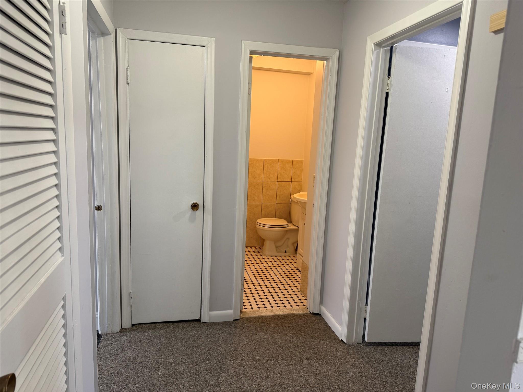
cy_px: 196
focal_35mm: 24
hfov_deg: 71.6
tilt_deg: -6.5
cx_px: 262
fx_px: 363
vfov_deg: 56.8
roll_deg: -1.8
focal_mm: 6.76
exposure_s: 1/60
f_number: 1.78
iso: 125
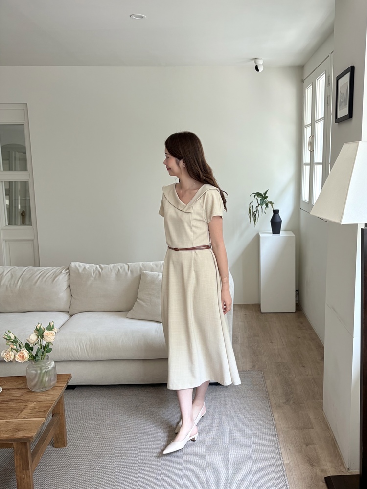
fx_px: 368
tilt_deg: -10.6
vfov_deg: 67.3
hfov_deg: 53.1
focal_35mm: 26
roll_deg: -0.1
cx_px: 184
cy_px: 244
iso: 64
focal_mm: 5.96
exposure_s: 1/122
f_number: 1.6
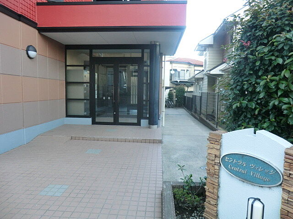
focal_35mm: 24
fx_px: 203
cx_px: 146
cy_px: 110
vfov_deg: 56.8
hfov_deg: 71.6
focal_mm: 4.3
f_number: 3.2
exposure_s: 1/60
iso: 125
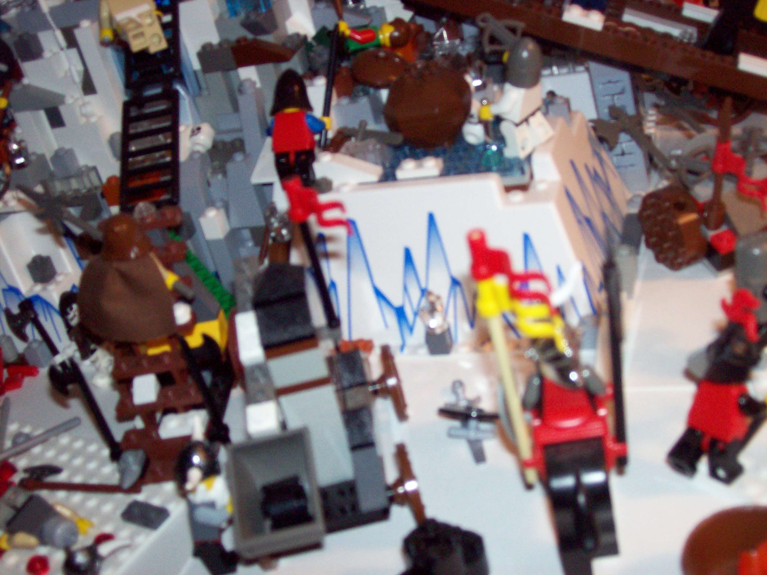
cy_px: 288
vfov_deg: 32.2
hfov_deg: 42.1
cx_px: 384
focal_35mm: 45
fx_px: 997
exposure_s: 1/73.1
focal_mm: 7.6
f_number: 3
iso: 140
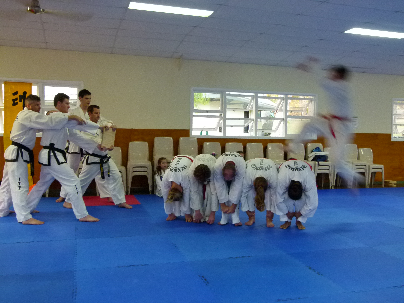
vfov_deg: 41.8
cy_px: 152
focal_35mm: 34
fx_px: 397
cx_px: 202
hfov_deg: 54.0
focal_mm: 6.1
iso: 400
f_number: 3
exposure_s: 1/30
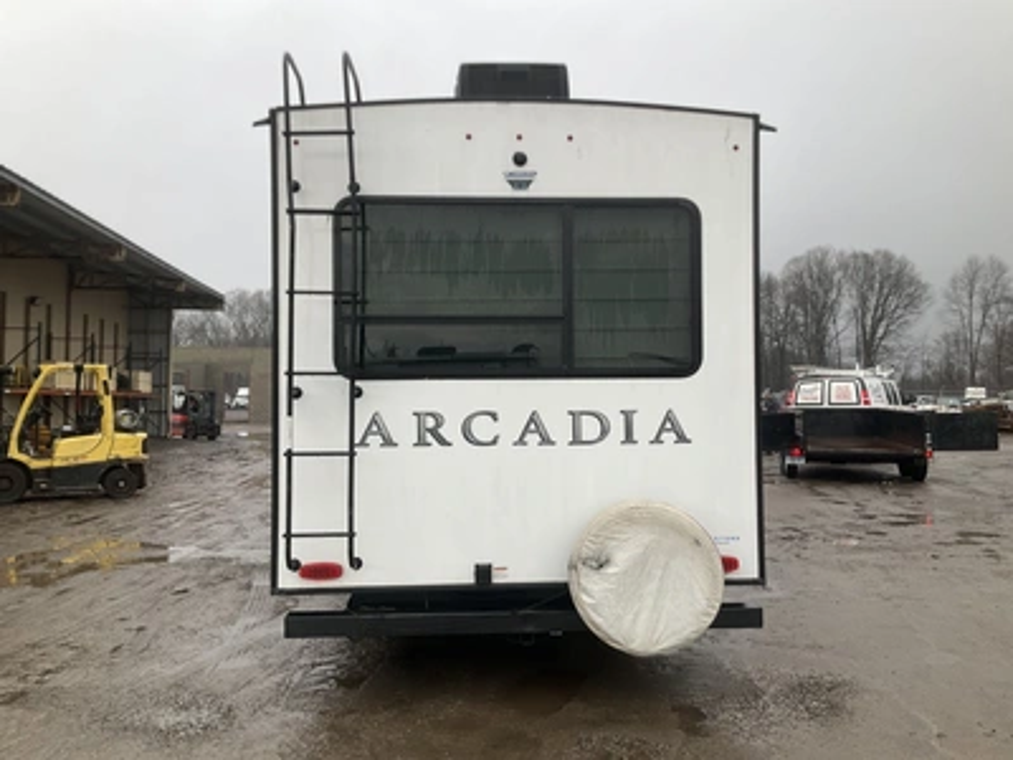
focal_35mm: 29
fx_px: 849
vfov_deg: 48.2
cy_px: 380
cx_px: 506
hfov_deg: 61.7
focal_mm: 3
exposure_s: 1/190
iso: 20
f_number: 1.8
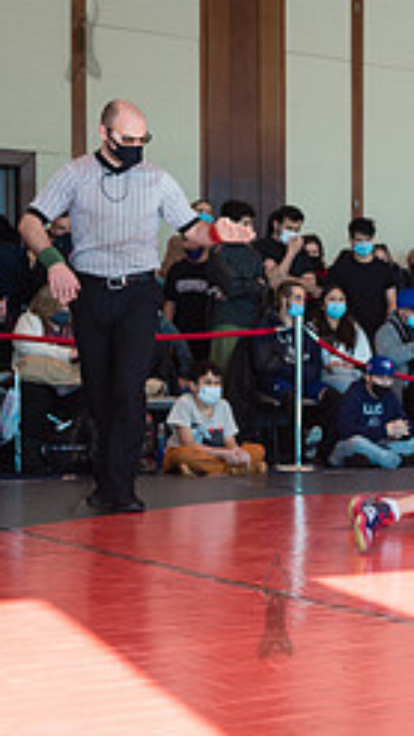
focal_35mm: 86
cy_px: 460
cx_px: 658
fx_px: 1678
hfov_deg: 13.1
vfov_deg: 24.7
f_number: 2.8
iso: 400
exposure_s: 1/400
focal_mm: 35
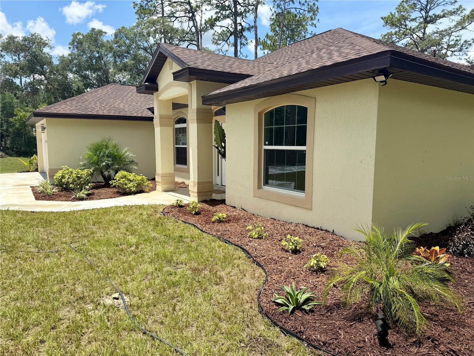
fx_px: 329
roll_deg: -0.1
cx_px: 237
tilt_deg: -6.0
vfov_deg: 56.8
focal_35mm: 24
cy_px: 178
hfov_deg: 71.6
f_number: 1.78
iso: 80
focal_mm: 6.76
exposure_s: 1/3425
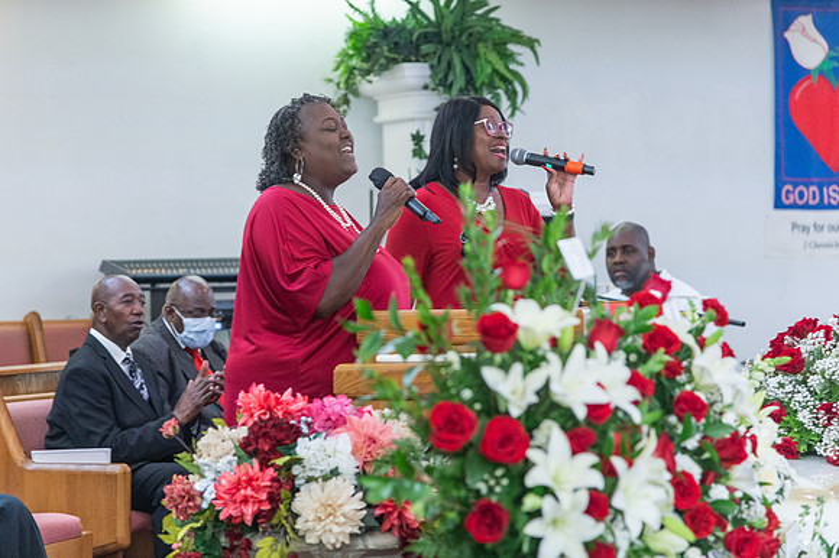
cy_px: 299
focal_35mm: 134
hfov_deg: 15.3
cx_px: 405
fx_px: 3120
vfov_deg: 10.2
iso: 1600
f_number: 4
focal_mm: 120
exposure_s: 1/100
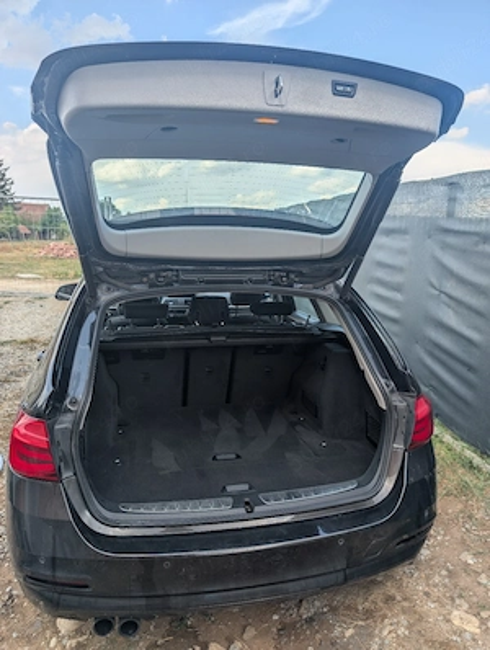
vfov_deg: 71.5
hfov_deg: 57.0
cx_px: 245
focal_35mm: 24
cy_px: 325
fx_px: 452
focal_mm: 6.9
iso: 21
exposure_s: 1/526
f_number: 1.68
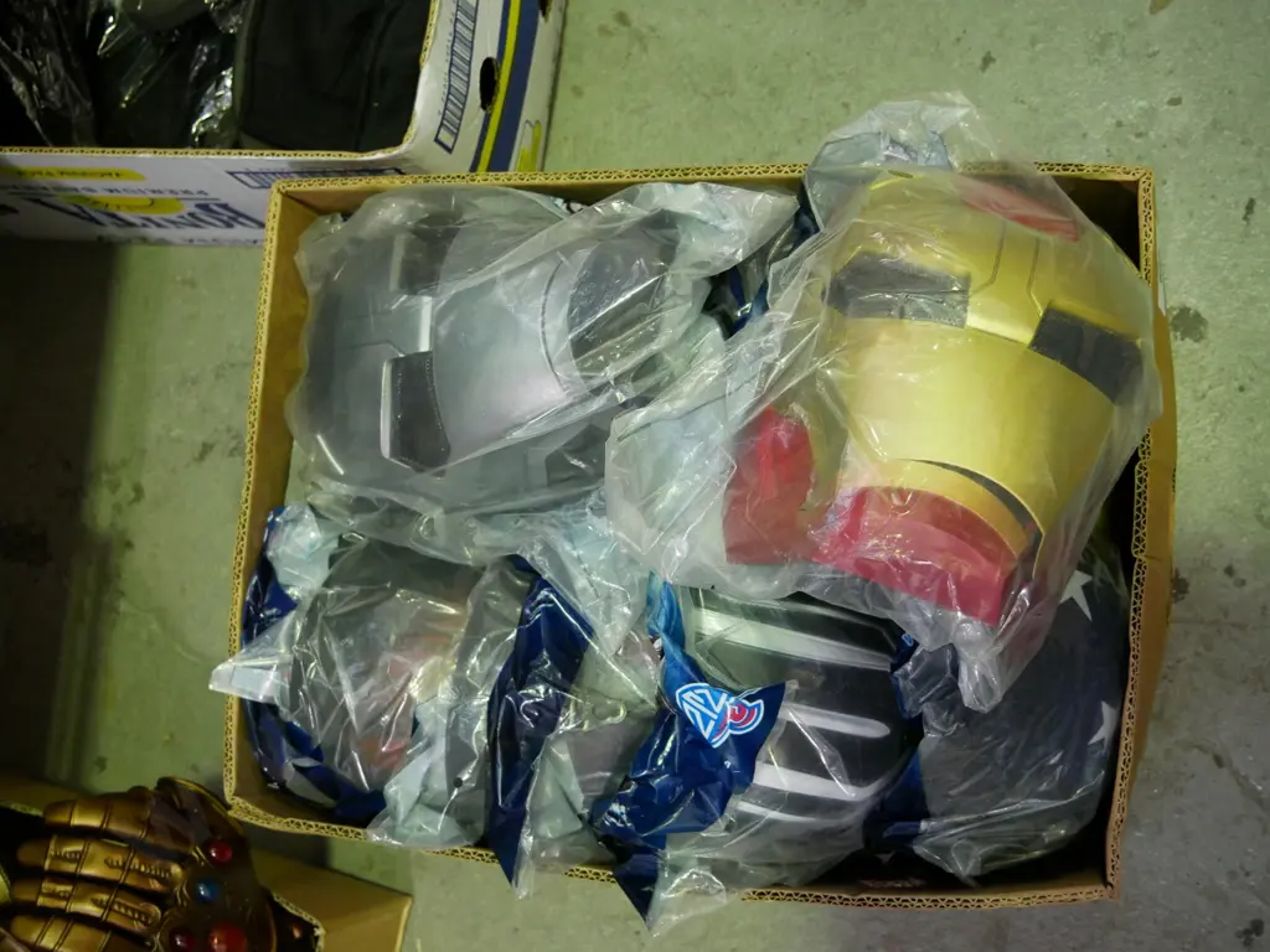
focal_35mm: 44
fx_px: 1614
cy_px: 476
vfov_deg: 32.9
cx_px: 635
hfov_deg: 42.9
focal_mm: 22
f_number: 4.2
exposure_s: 1/60
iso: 1600
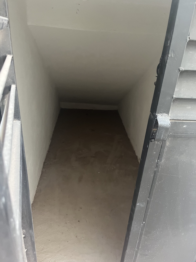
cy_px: 131
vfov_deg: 67.3
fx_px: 196
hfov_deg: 53.1
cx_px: 98
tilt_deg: -28.2
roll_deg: -3.8
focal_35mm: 26
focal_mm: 5.1
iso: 500
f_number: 1.6
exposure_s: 1/41
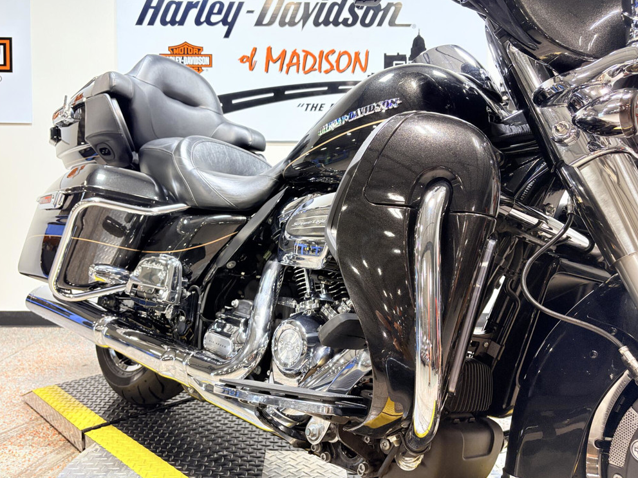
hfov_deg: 63.4
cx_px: 295
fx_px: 516
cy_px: 239
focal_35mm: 28
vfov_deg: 49.7
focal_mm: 5.96
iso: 125
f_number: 1.6
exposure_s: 1/120
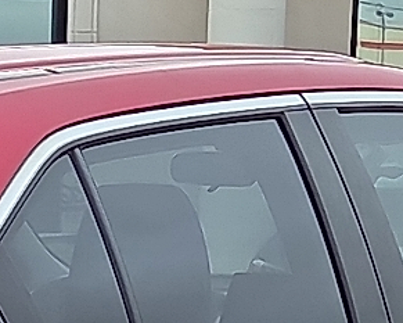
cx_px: -102
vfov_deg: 6.4
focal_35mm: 236
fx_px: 2816
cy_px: 642
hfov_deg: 8.1
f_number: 1.8
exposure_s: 1/588
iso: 25
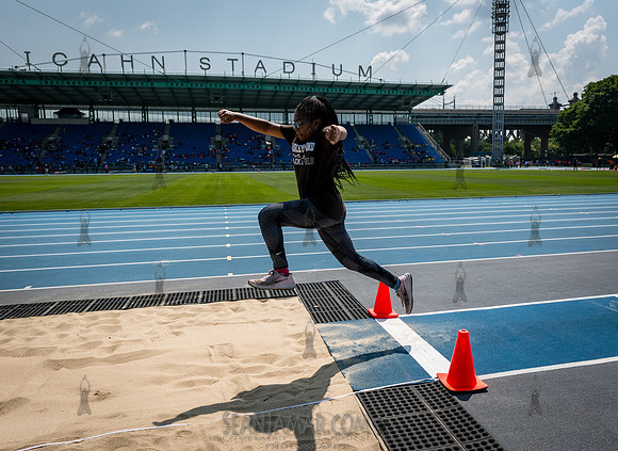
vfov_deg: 48.0
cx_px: 366
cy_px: 230
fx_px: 506
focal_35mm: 29
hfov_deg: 62.3
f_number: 5.6
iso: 400
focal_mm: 24
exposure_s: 1/3200
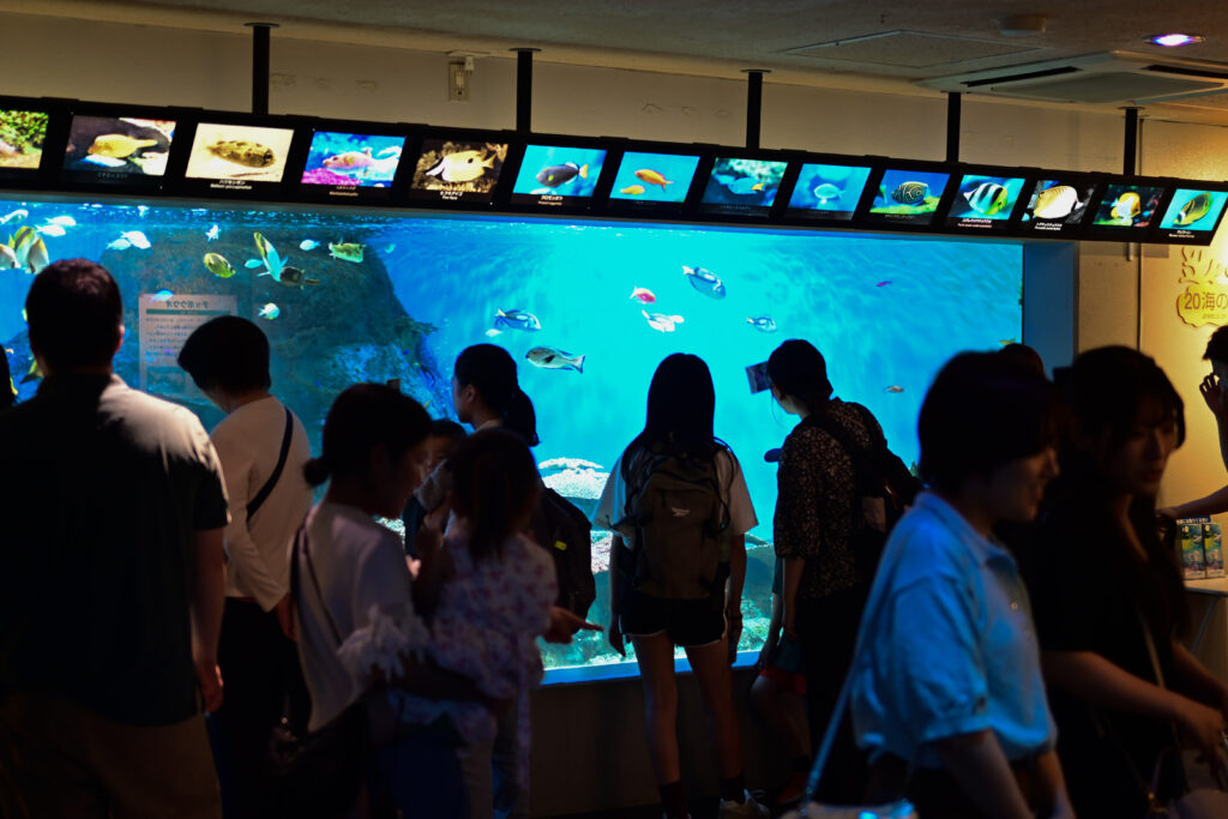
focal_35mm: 60
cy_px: 410
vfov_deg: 22.6
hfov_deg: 33.4
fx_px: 2047
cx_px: 614
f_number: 2
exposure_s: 1/60
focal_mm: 40
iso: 1100
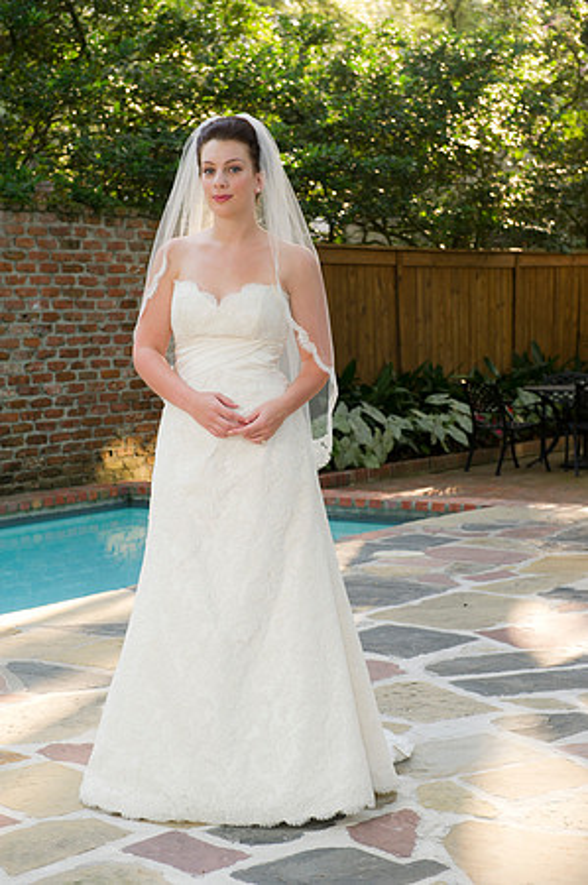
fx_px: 1719
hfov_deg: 19.4
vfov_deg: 28.9
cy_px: 442
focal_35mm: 70
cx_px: 294
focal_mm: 70
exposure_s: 1/80
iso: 400
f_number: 6.3
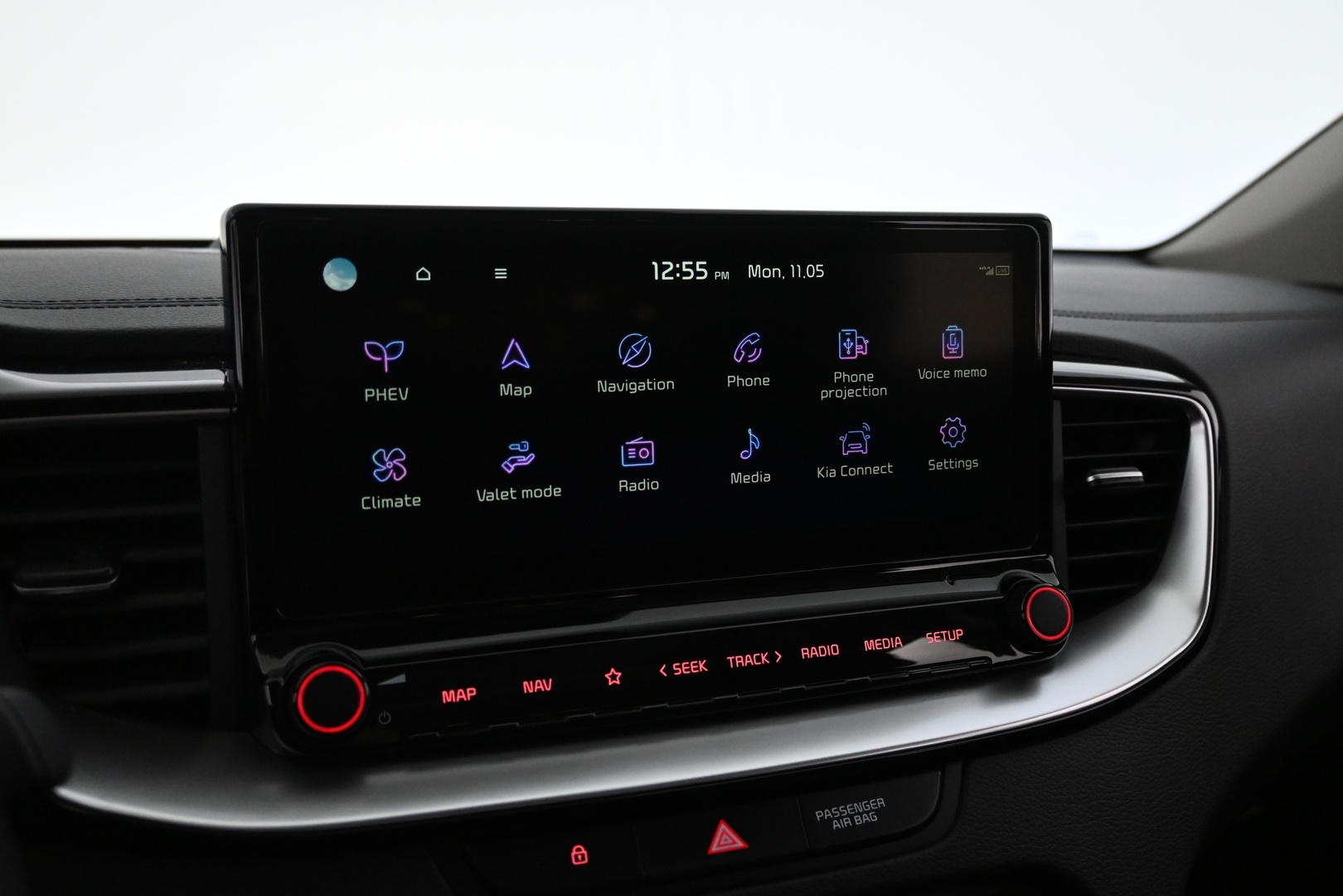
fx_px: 1259
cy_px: 448
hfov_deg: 56.1
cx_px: 672
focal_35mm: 34
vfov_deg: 39.1
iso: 2200
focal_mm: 22.5
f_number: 4
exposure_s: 1/40
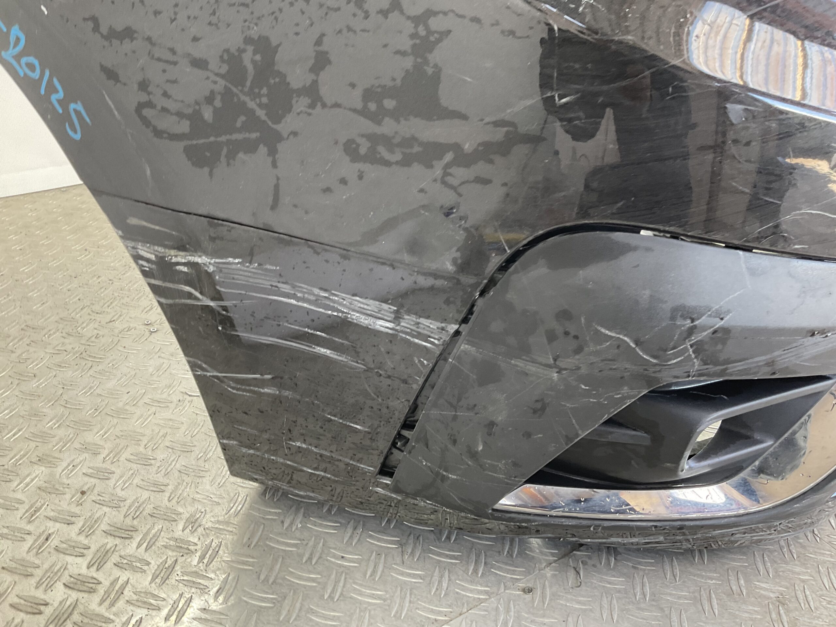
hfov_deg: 61.7
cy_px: 314
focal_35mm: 29
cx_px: 418
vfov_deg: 48.2
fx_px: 700
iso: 40
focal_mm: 3
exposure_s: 1/50
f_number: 1.8
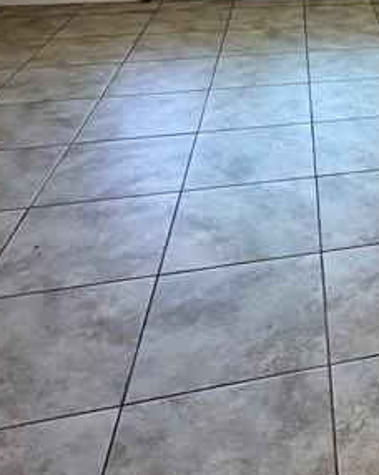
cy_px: -20
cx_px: 509
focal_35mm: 49
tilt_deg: -12.9
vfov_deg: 34.1
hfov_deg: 25.8
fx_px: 689
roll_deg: -3.1
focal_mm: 2.22
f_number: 2.2
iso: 250
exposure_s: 1/120
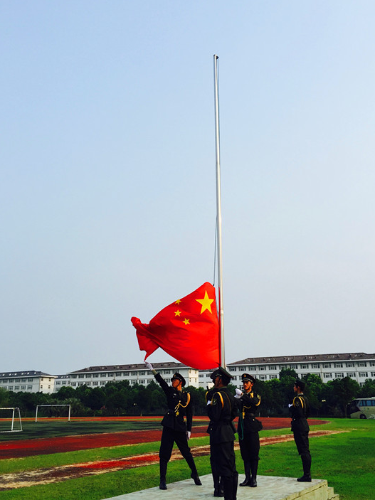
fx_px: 477
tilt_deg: +18.7
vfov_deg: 55.4
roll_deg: -0.3
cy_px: 249
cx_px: 194
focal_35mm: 33
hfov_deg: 42.9
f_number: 2.2
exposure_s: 1/1582
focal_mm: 4.15
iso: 32
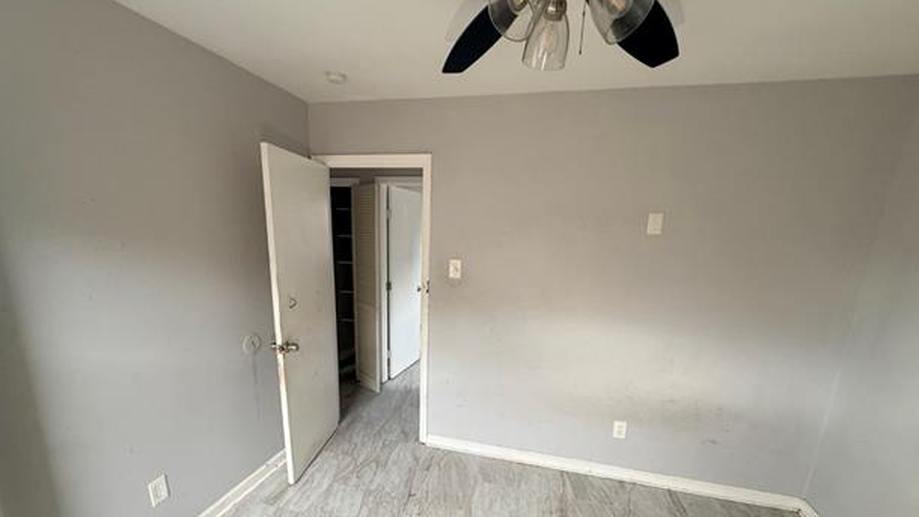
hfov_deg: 99.4
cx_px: 456
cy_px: 324
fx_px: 390
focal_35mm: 16
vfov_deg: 66.0
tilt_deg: -11.7
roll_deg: -2.0
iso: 250
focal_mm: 2.22
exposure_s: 1/99
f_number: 2.2
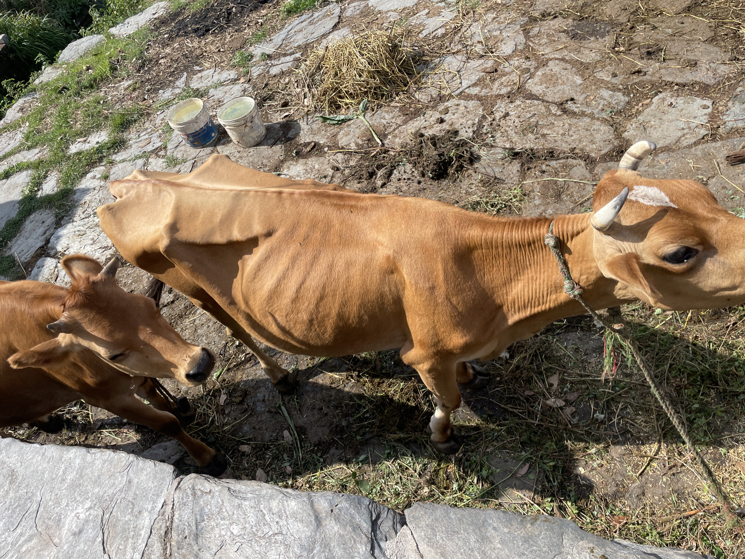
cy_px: 280
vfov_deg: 53.1
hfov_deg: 67.3
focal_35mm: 26
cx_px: 372
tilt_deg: -47.9
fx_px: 560
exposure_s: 1/2132
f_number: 1.6
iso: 32
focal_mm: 4.2
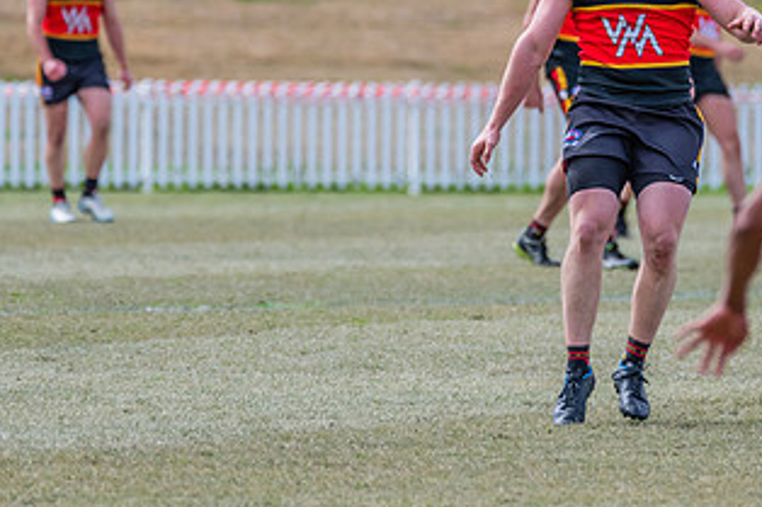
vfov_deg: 1.8
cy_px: 198
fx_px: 15887
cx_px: 620
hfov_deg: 2.7
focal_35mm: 751
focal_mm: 400
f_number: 7.1
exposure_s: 1/1600
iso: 800
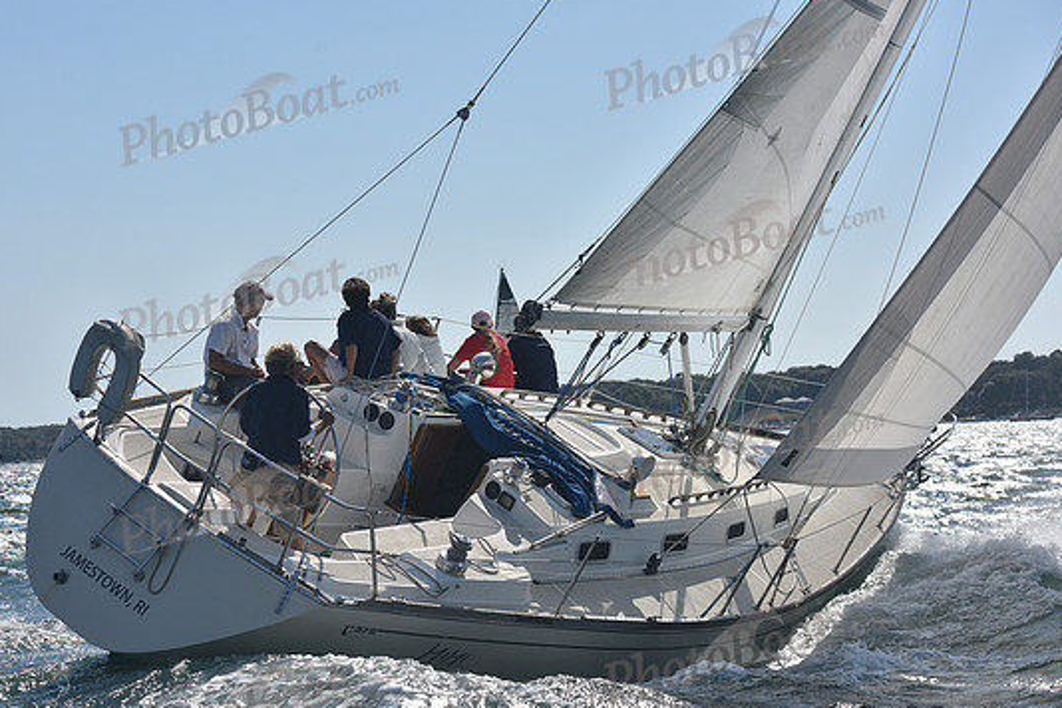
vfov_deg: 17.9
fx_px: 2242
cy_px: 373
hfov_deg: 26.6
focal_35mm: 76
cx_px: 503
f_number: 6.3
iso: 250
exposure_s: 1/1000
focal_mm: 70
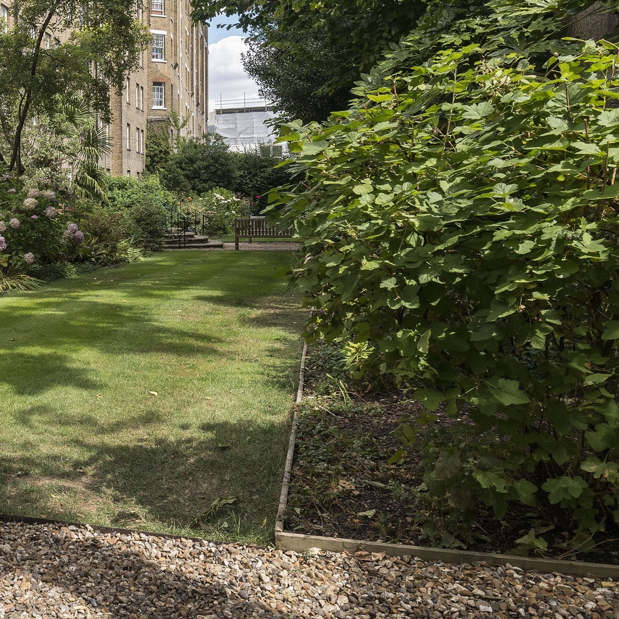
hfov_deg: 36.0
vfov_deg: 41.4
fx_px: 809
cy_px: 219
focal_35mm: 40
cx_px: -53
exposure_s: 1/500
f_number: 9.5
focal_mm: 21
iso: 800
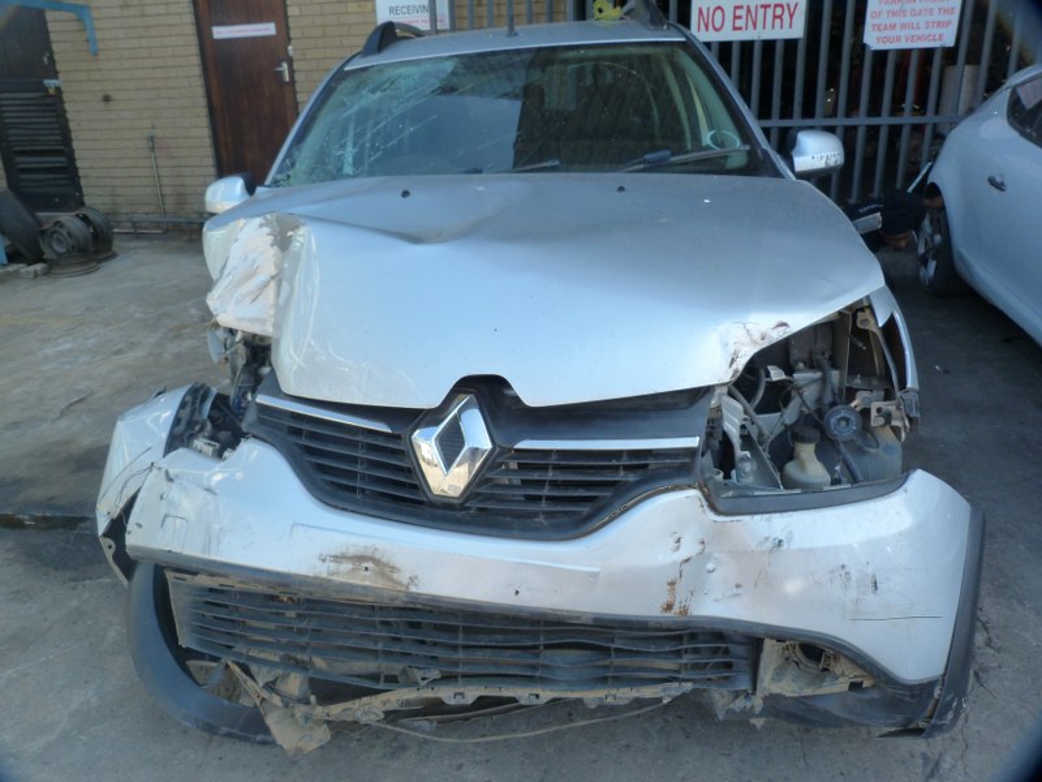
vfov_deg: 54.9
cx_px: 521
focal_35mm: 25
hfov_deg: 69.4
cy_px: 391
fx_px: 753
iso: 125
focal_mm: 4.5
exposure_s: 1/100
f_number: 3.6
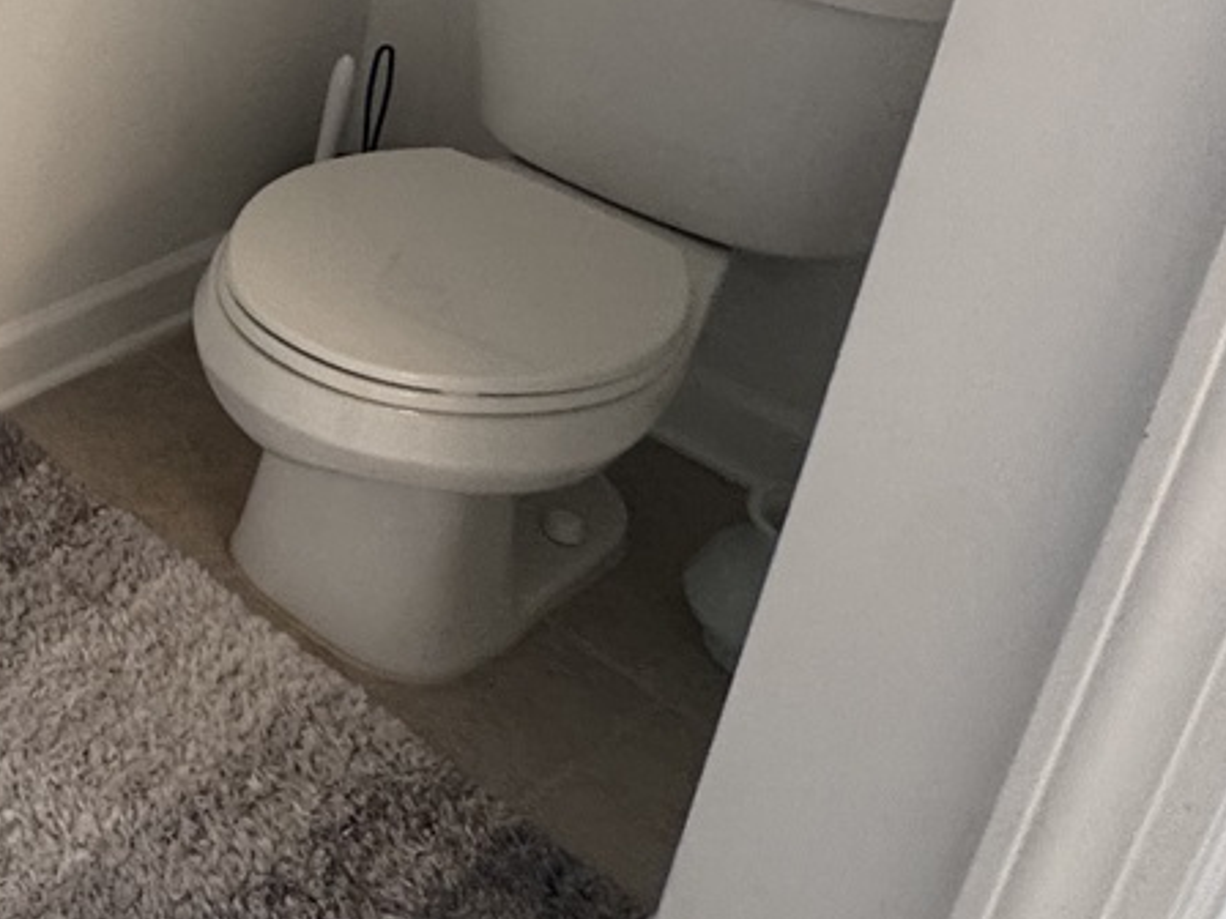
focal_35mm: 45
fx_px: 1594
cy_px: -211
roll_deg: +3.1
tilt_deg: -18.9
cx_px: -654
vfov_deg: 27.8
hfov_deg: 27.4
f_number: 2.2
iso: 200
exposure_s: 1/60
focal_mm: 2.22
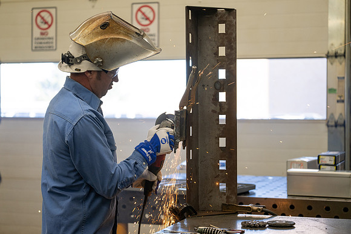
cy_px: 117
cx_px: 176
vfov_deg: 18.2
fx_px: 733
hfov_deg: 26.9
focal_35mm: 75
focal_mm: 70
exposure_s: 1/320
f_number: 2.8
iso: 320
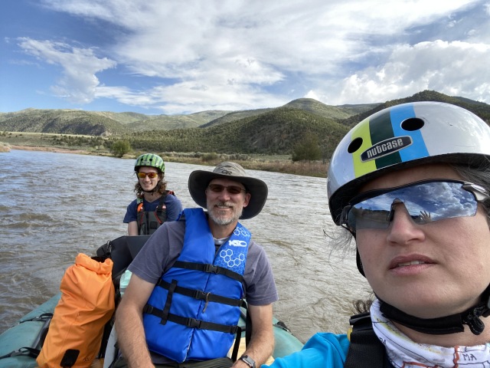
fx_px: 326
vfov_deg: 58.9
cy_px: 184
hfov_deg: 73.9
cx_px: 245
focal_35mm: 23
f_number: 2.2
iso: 25
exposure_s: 1/213
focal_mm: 2.71
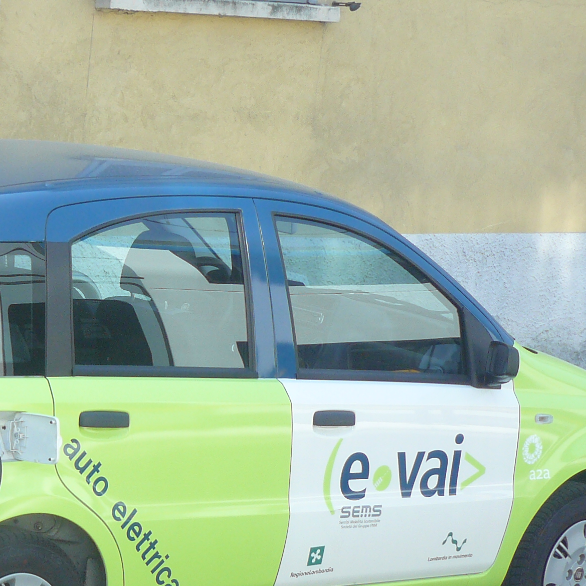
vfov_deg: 12.7
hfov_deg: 12.5
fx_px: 2624
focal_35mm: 137
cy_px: 440
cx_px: -39
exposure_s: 1/50
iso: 100
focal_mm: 9.8
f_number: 2.8
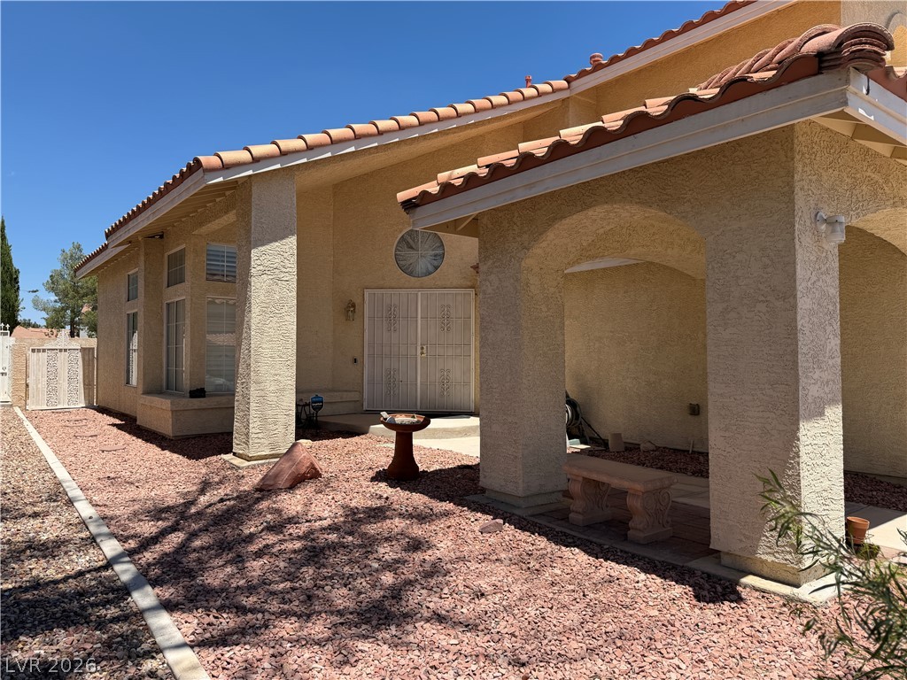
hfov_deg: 71.6
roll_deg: +0.8
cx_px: 454
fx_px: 629
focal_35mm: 24
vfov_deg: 56.8
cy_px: 340
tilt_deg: +2.5
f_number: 1.78
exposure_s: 1/3953
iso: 80
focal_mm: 6.76
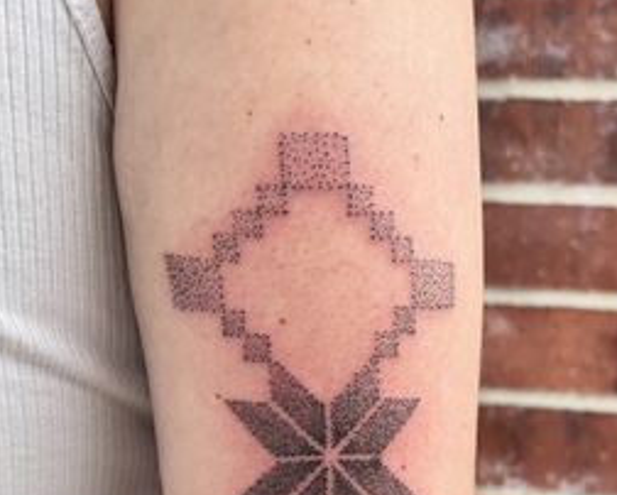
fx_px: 841
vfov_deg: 31.7
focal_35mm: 46
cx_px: 320
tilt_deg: -3.3
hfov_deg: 40.3
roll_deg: -2.9
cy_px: 418
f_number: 1.6
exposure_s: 1/1175
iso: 50
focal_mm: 5.1
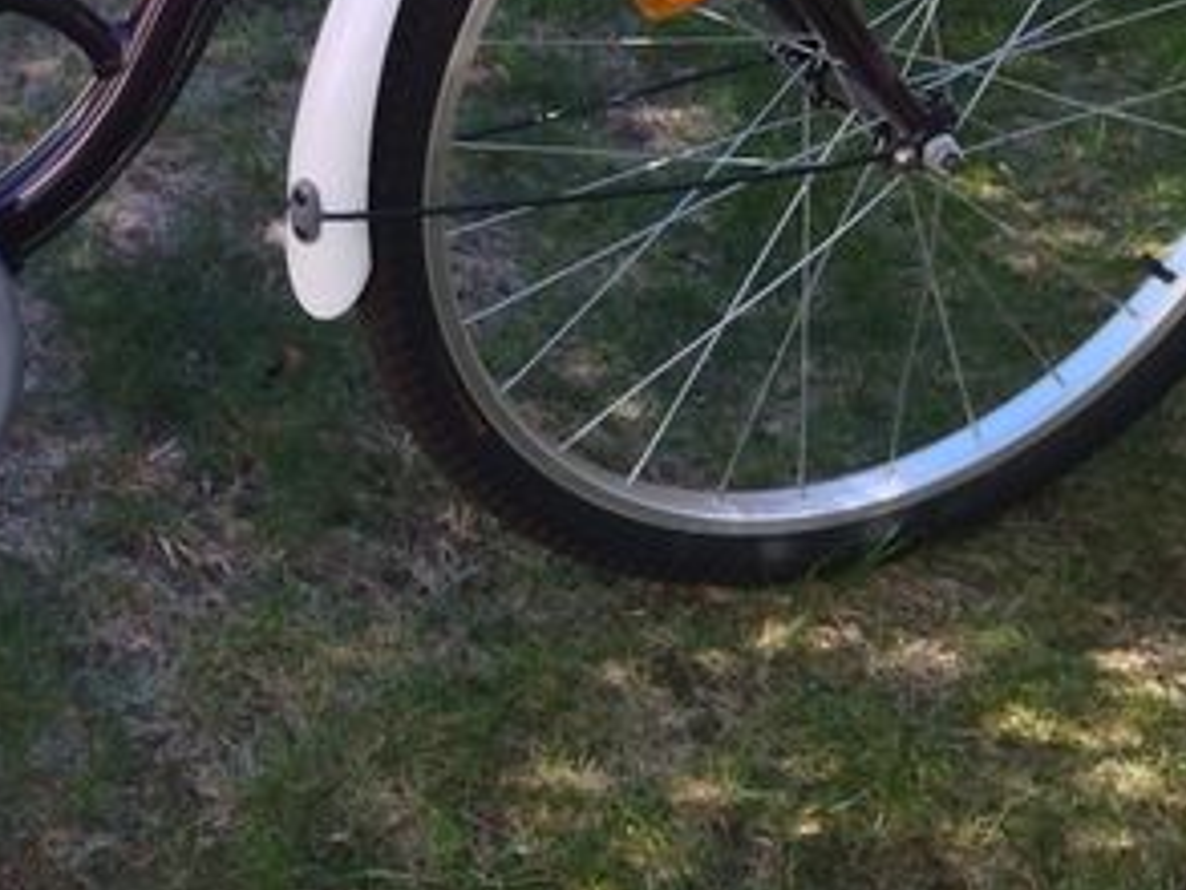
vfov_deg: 15.8
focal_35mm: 92
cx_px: 40
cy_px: 28
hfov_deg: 20.7
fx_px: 3153
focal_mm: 4.74
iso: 99
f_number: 1.79
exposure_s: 1/552
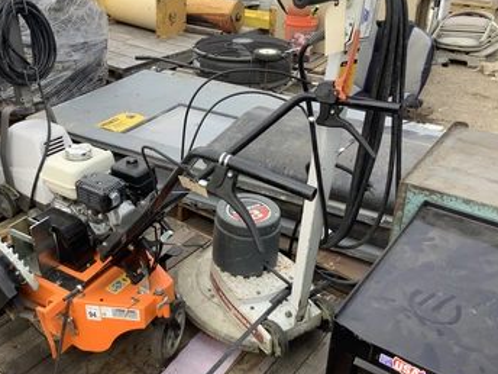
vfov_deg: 39.7
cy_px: 187
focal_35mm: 36
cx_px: 213
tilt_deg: -28.1
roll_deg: -1.1
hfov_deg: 51.2
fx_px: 518
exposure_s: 1/120
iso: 32
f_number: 2.4
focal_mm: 3.3
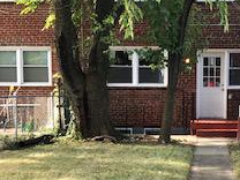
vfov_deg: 16.8
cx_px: 202
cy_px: 174
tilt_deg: -4.5
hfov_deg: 22.4
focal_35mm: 86
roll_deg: +0.3
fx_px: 596
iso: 20
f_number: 1.8
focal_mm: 3.99
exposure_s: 1/128
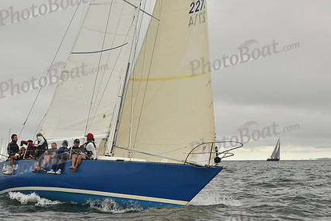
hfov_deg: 21.2
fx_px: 883
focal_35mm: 96
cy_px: 108
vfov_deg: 14.3
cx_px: 149
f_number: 6.3
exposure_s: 1/800
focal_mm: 70
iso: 320
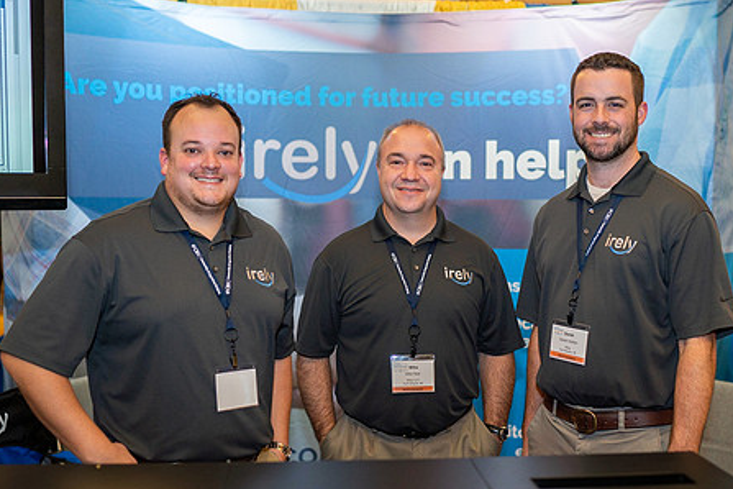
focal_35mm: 46
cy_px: 262
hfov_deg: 42.7
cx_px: 400
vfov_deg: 29.2
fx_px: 937
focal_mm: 35
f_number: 2
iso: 400
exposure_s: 1/320
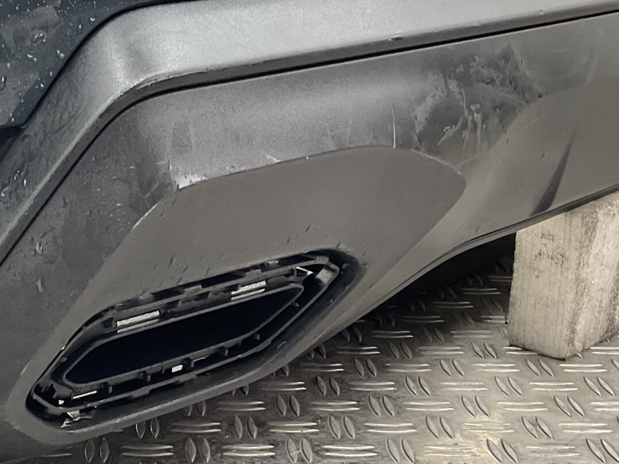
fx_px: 1234
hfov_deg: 27.6
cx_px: 120
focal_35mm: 69
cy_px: 131
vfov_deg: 21.2
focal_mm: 3
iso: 50
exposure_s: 1/50
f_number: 1.8
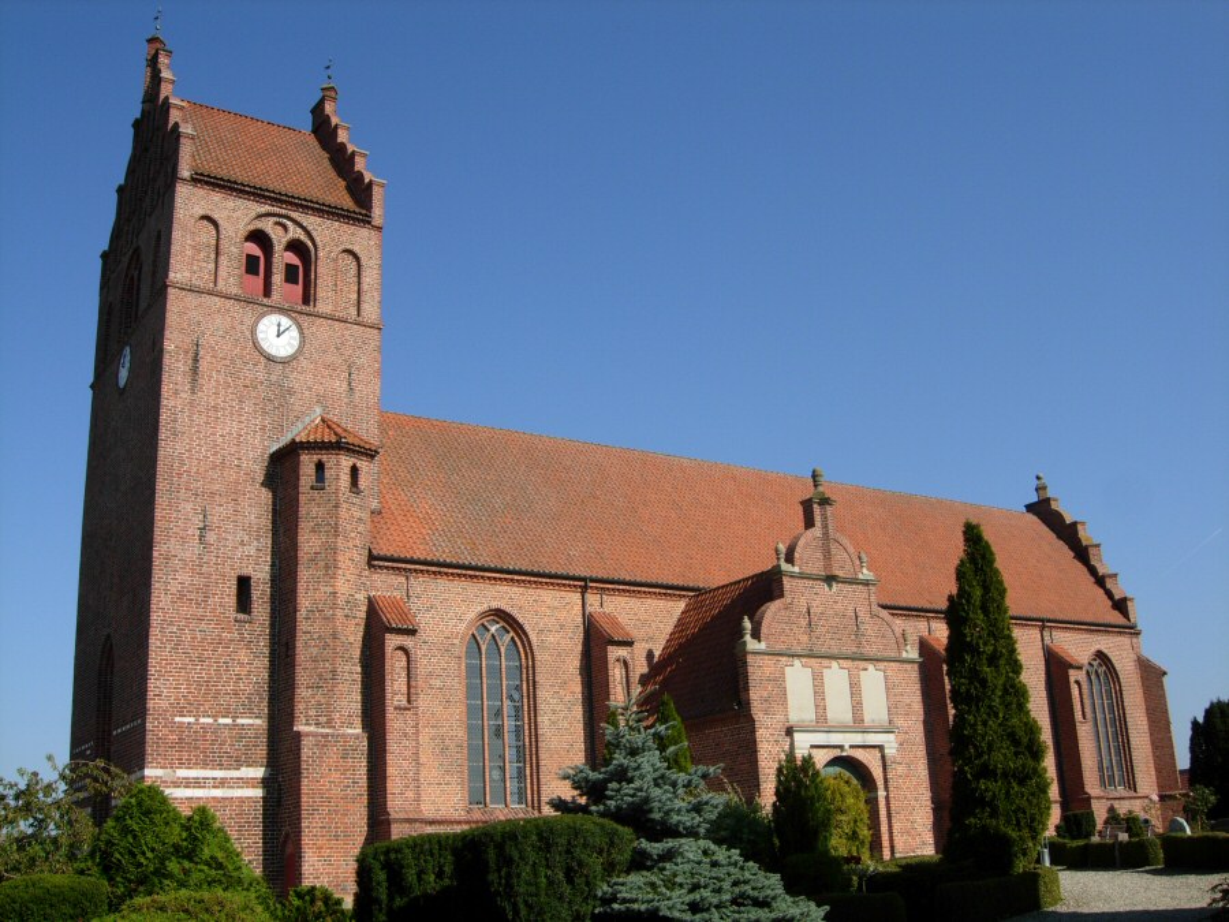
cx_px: 614
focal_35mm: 36
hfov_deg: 51.4
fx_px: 1278
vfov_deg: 39.7
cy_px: 461
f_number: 6.1
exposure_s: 1/373
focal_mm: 7.5
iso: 50
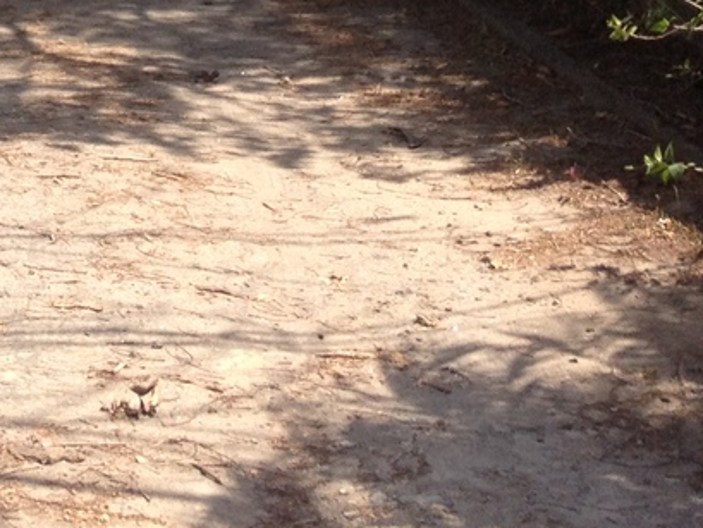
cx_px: -98
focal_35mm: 137
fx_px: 2783
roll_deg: -0.1
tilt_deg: -1.1
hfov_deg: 14.0
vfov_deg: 10.1
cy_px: -497
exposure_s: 1/1004
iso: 50
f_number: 2.4
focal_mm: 4.28
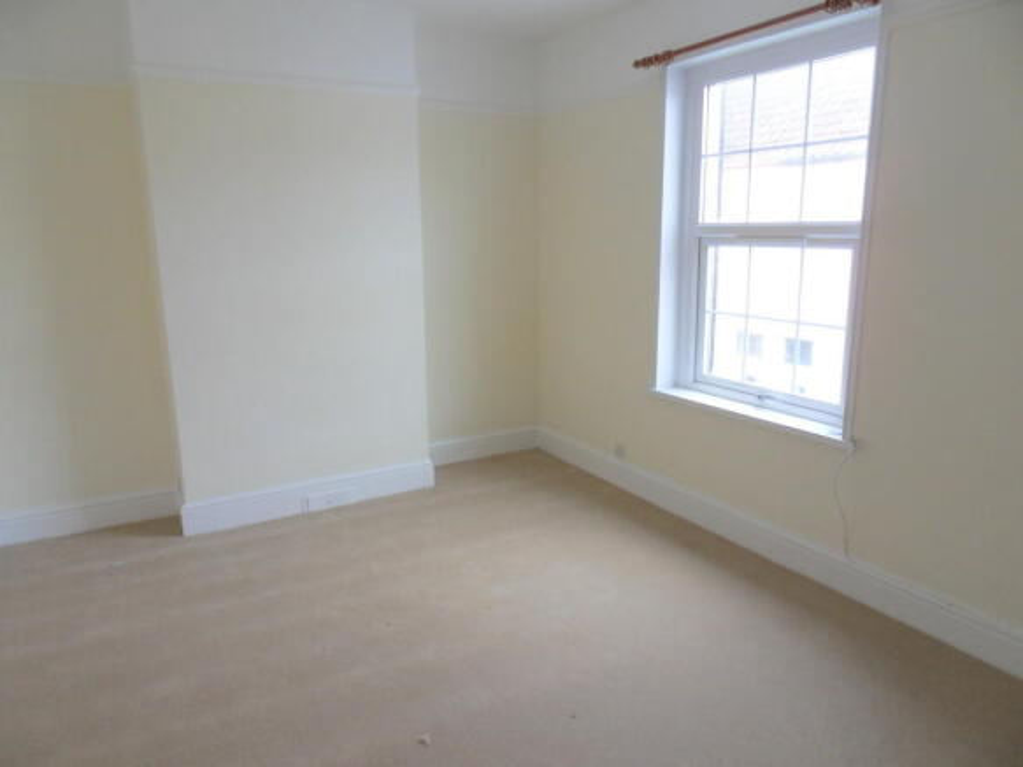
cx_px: 512
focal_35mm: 24
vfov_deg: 56.8
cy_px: 384
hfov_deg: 71.6
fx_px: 709
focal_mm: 4.2
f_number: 3.3
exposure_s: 1/60
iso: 100
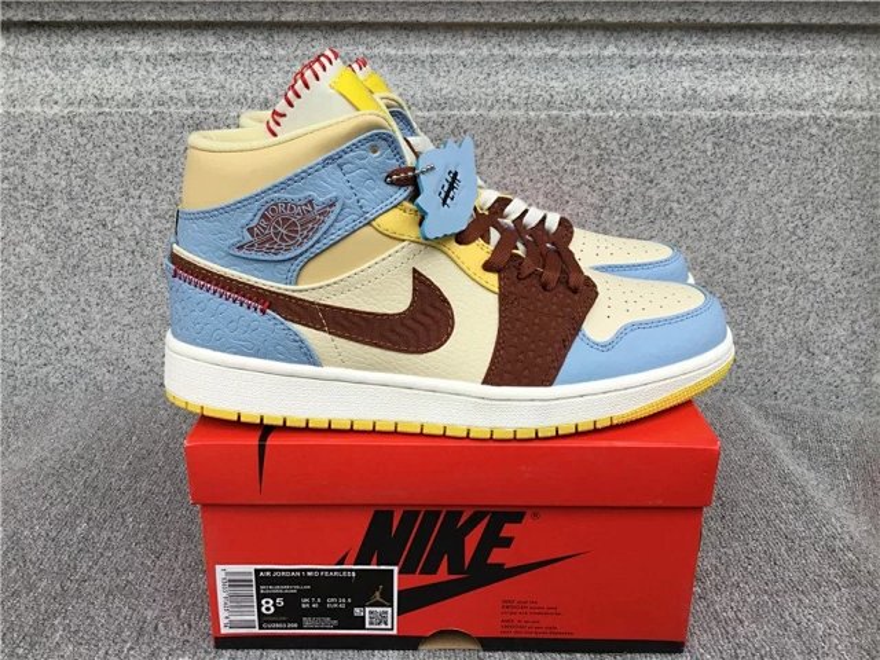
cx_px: 440
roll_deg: +0.4
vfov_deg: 45.4
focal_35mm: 31
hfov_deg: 58.4
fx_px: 788
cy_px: 330
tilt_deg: -19.7
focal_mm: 3.3
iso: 25
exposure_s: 1/100
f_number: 2.4
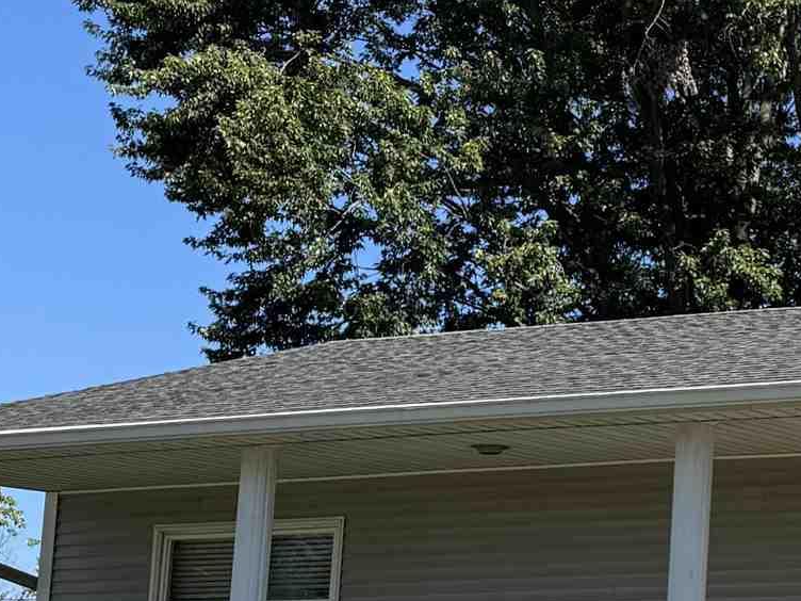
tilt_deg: +8.2
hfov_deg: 17.1
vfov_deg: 15.0
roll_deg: -0.8
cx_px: 1357
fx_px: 2268
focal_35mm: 98
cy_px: 442
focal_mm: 6.76
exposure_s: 1/3802
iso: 80
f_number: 1.78
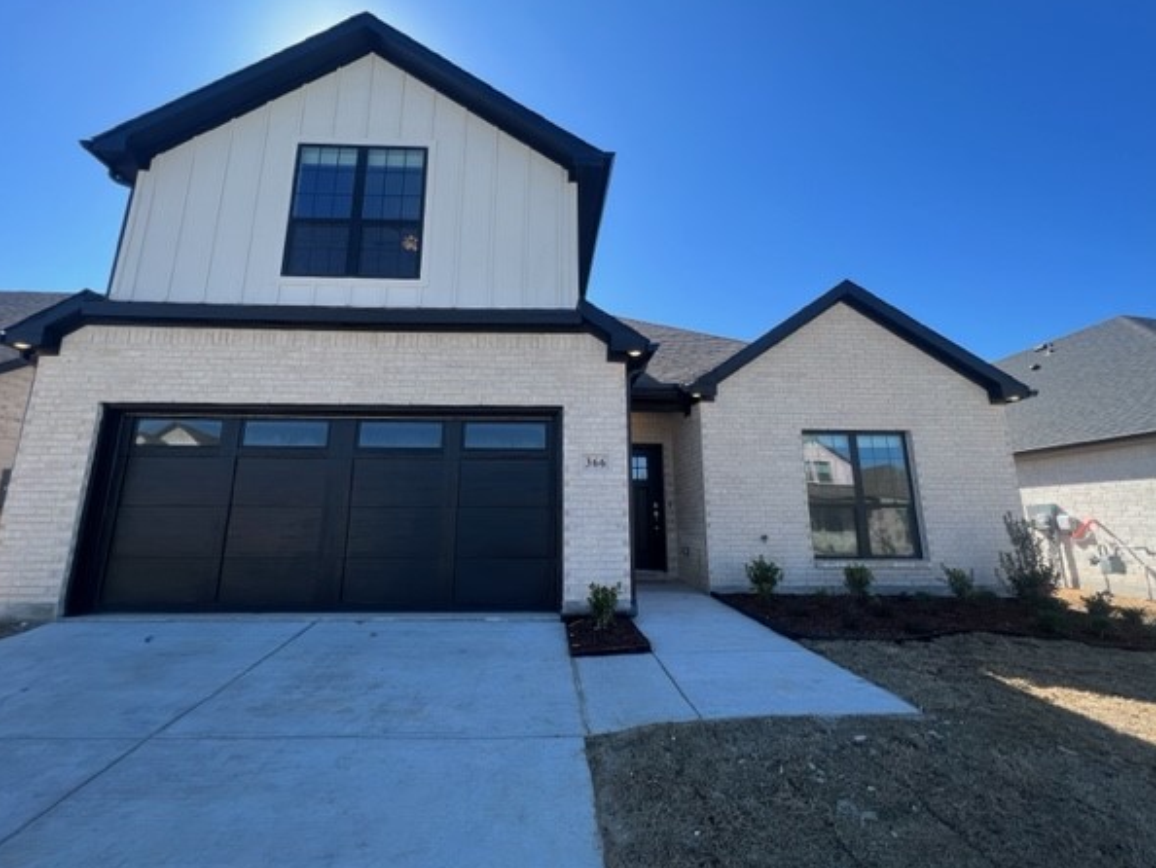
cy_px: 413
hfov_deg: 102.0
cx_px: 555
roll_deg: +0.0
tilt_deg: +10.7
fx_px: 468
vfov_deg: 85.7
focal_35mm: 14
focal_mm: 1.57
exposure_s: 1/774
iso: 32
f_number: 1.8
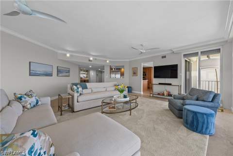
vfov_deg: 85.4
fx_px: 84
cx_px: 116
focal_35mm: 13
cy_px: 78
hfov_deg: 108.3
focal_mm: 13
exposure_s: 1/3
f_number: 9
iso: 200
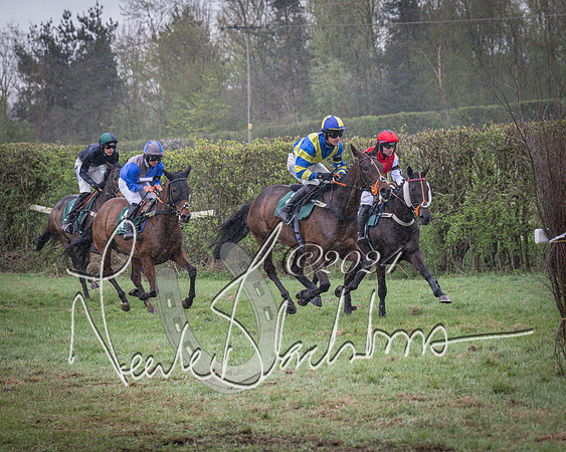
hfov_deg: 9.5
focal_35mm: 203
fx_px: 3395
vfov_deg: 7.6
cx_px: 390
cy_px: 194
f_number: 4
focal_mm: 97
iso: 1600
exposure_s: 1/1000
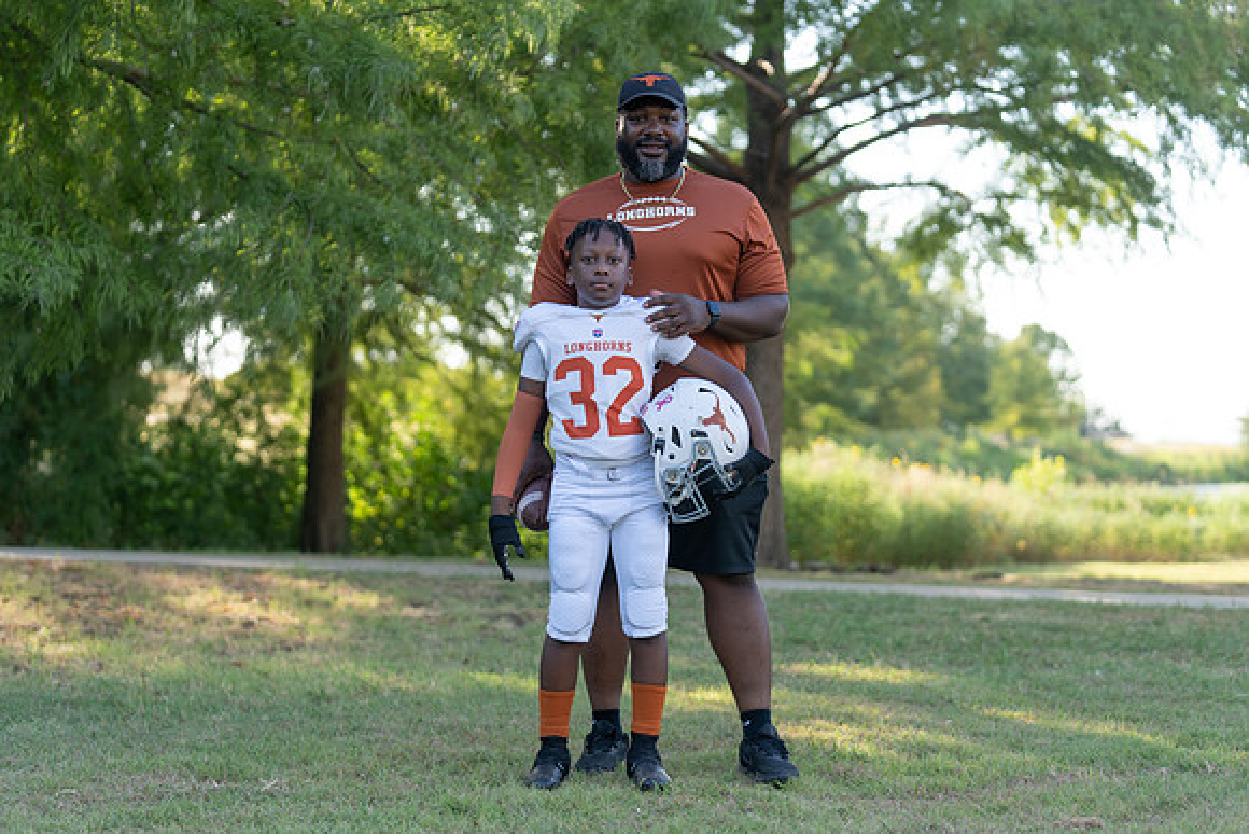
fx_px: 2707
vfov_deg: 17.5
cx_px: 624
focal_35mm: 78
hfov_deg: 26.0
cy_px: 417
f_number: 2.8
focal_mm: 78
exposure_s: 1/400
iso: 125
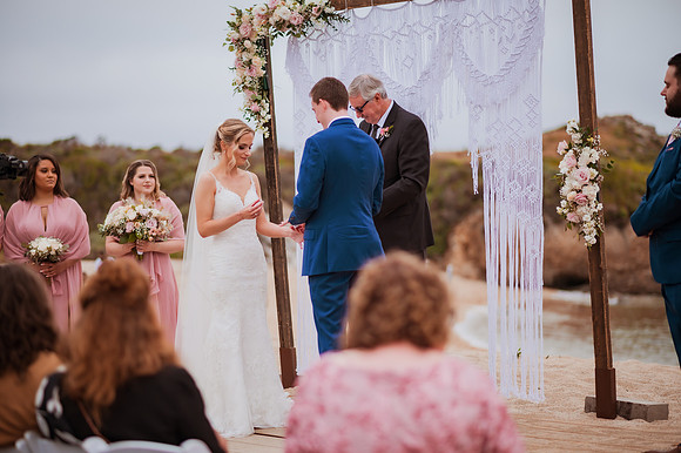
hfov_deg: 23.9
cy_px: 226
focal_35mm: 85
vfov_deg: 16.1
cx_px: 340
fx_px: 1607
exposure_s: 1/1000
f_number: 1.8
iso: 200
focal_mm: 85
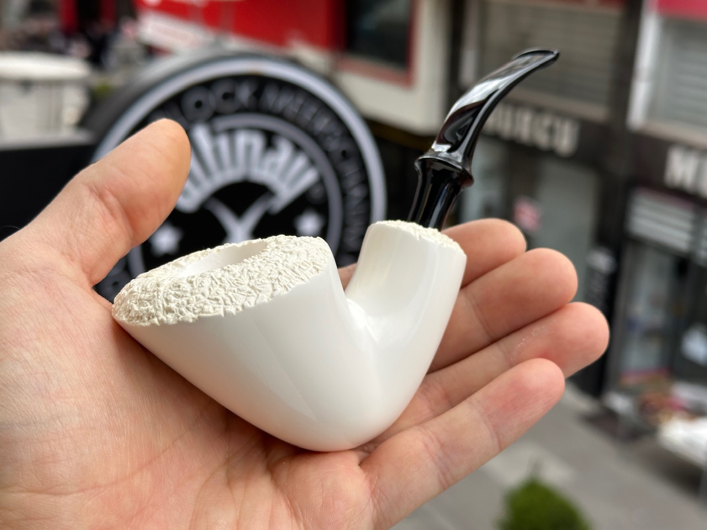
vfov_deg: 30.3
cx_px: 354
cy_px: 265
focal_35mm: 48
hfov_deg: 39.7
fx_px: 980
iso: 64
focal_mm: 6.86
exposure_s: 1/1095
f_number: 1.78
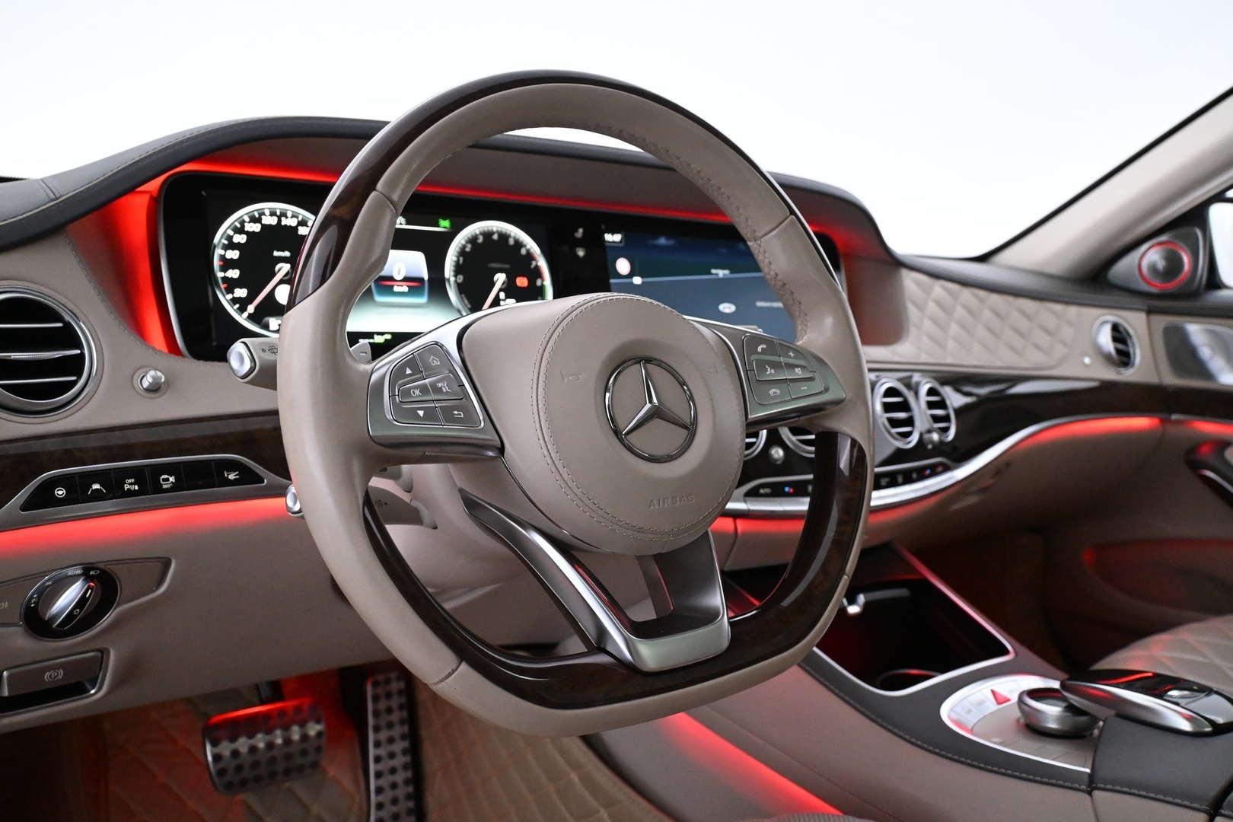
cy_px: 411
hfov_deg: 61.9
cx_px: 616
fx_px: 1027
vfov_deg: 43.6
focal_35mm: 30
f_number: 4.5
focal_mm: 20
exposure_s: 1/50
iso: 4000
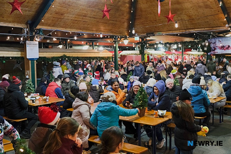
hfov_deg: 50.7
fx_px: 244
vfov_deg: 35.1
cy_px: 77
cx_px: 116
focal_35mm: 38
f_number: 3.6
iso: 1600
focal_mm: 25.4
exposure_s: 1/60
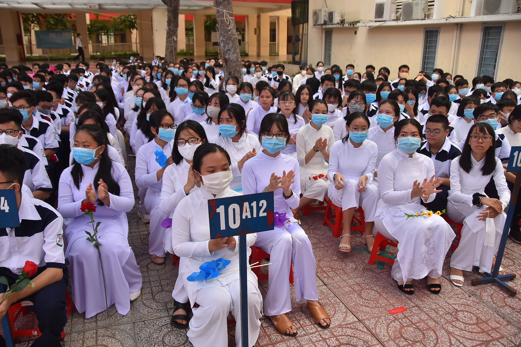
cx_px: 260
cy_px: 174
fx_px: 391
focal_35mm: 27
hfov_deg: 67.4
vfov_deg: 47.9
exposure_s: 1/320
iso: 200
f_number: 4
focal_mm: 18
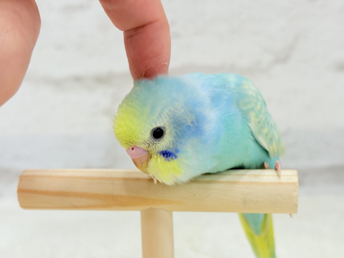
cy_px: 129
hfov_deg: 36.8
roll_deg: +3.3
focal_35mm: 52
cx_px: 172
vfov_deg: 28.0
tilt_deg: -7.8
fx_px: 517
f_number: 1.6
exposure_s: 1/100
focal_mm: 5.96
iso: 80
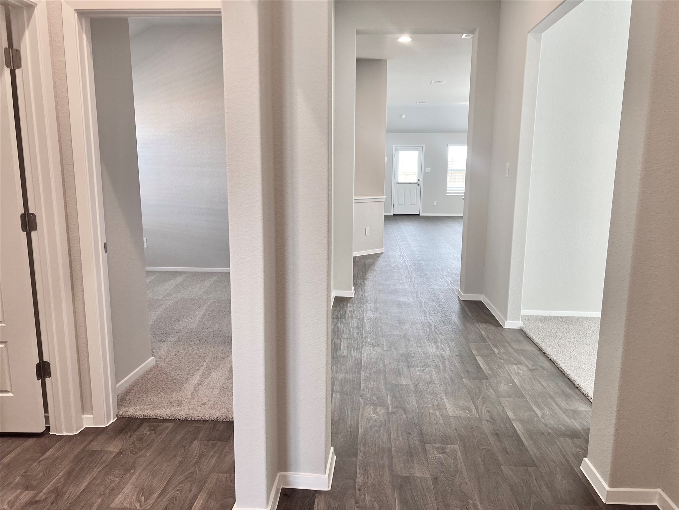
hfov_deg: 67.3
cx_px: 340
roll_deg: -0.4
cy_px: 255
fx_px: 510
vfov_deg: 53.1
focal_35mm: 26
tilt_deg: -9.8
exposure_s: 1/120
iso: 125
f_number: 1.5
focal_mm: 5.7
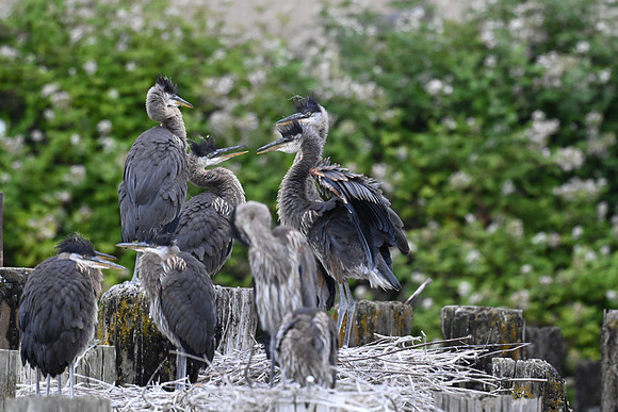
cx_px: 309
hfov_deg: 1.7
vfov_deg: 1.1
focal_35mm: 1200
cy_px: 206
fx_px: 20604
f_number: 13
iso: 6400
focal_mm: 1200
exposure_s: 1/640
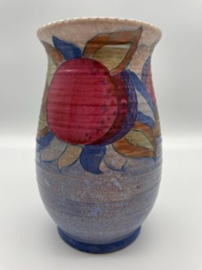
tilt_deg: -12.6
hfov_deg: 53.1
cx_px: 101
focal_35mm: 26
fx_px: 202
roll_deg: -0.9
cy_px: 135
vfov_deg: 67.3
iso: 50
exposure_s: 1/121
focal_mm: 4.2
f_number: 1.6
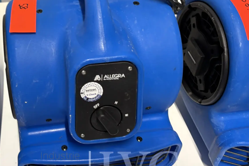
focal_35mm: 46
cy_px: 57
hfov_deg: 41.1
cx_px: 54
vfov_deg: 29.0
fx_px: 318
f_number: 1.6
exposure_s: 1/50
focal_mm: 5.96
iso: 125
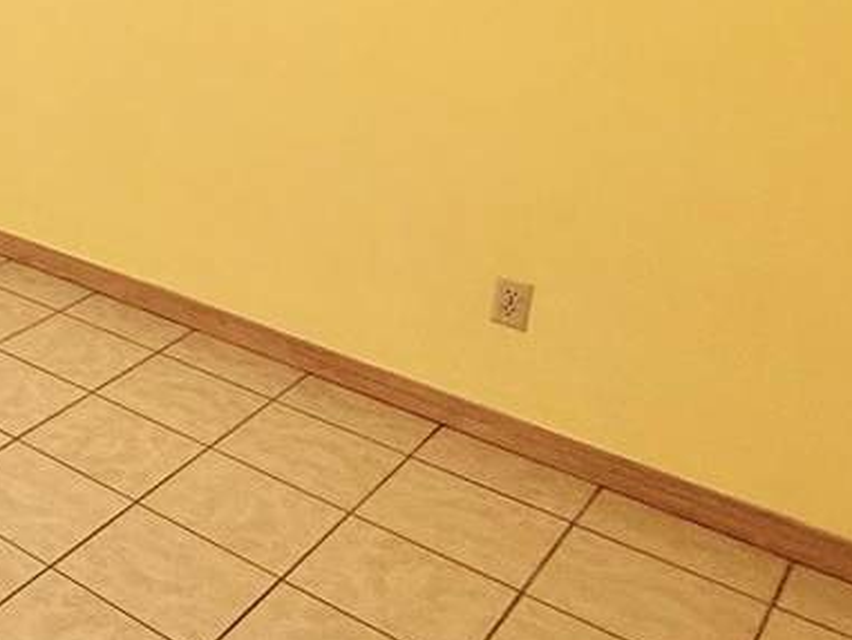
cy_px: 25
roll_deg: +1.4
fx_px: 1157
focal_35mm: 47
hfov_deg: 31.0
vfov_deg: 29.2
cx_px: -268
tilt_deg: -12.3
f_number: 2.2
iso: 320
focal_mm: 2.22
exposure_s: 1/60
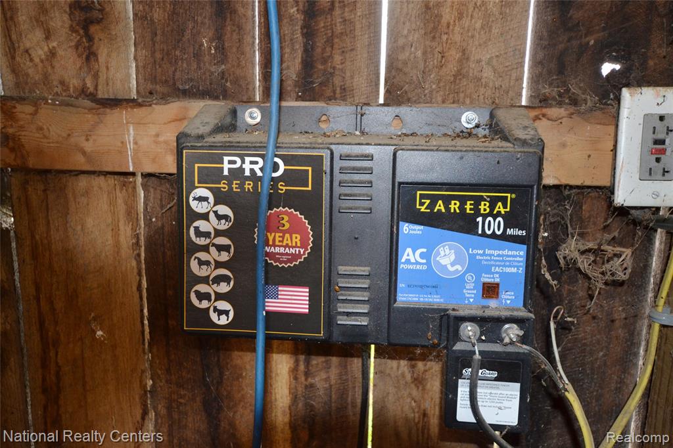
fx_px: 561
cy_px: 224
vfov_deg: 43.6
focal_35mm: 30
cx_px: 336
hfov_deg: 61.9
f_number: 3.5
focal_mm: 20
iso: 800
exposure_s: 1/60
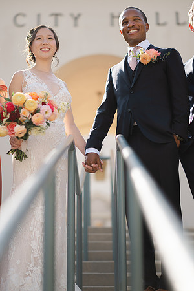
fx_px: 687
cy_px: 146
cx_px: 97
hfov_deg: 16.1
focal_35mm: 85
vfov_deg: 23.9
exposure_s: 1/2500
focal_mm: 85
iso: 100
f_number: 1.8
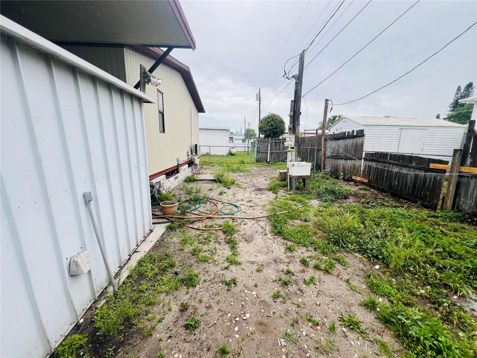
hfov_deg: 106.2
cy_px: 179
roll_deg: -0.7
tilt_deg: -11.9
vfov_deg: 89.9
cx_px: 238
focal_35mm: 13
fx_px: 179
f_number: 1.8
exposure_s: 1/325
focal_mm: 1.57
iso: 32
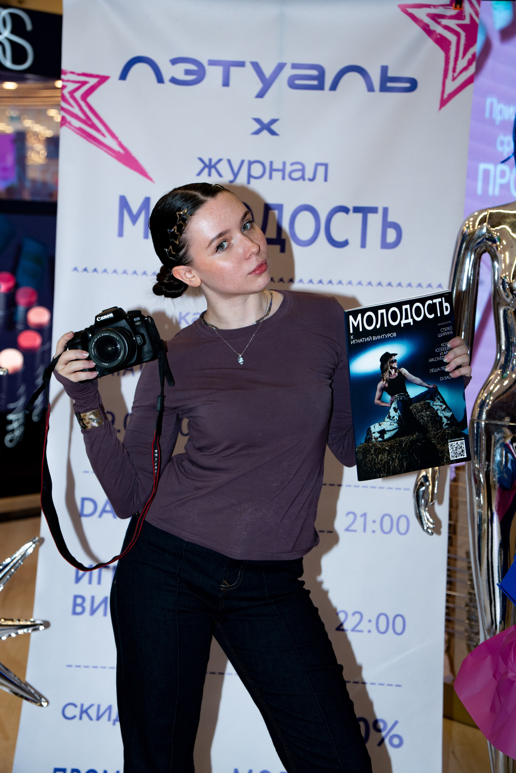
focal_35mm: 70
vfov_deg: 28.6
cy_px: 386
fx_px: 1516
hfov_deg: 19.3
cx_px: 258
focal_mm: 47
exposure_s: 1/250
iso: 400
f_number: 3.5
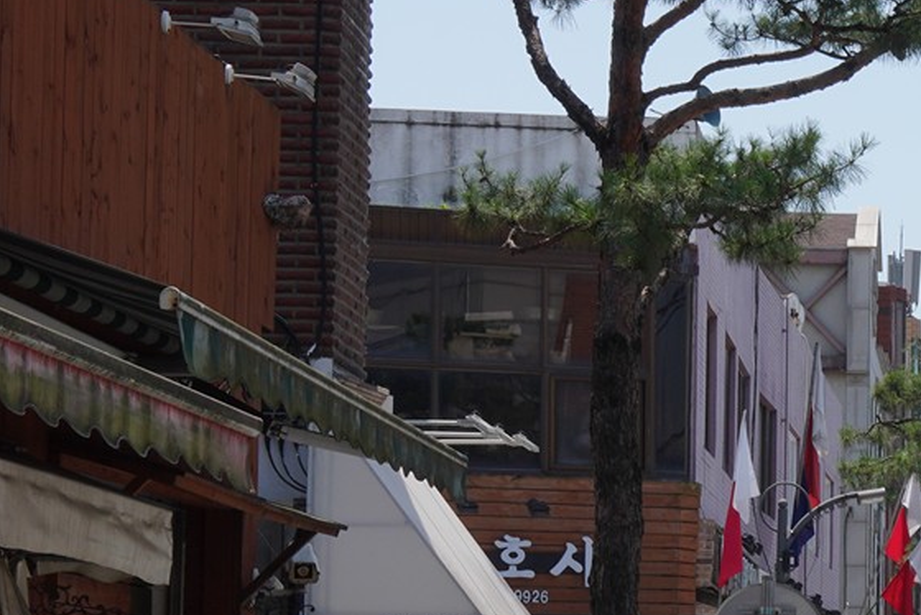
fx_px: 3199
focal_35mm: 125
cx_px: 1233
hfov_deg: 15.5
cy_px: 526
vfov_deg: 10.9
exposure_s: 1/125
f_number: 18
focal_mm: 35
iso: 200
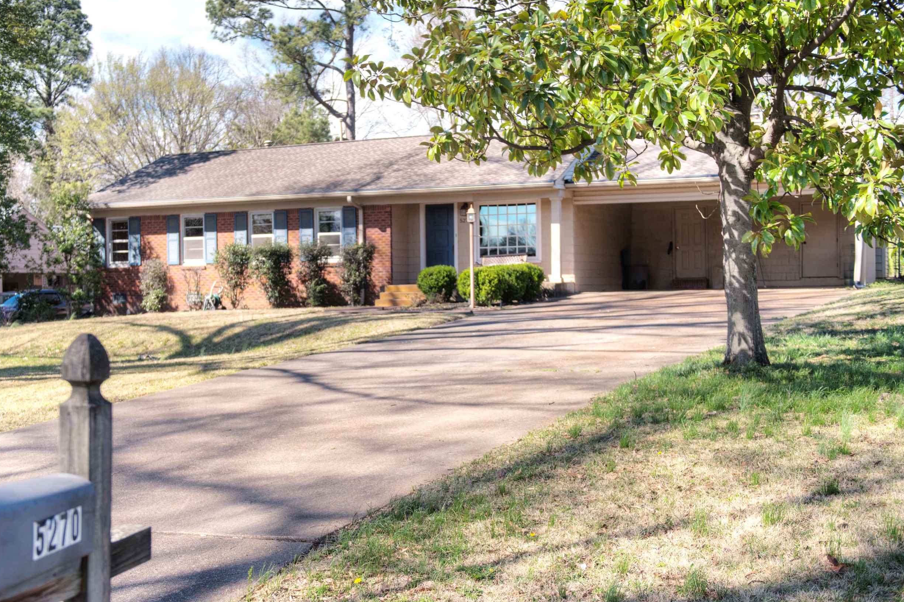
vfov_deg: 29.8
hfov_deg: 43.6
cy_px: 313
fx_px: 1129
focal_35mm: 45
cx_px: 407
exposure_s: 1/1600
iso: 100
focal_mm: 36
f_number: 2.8
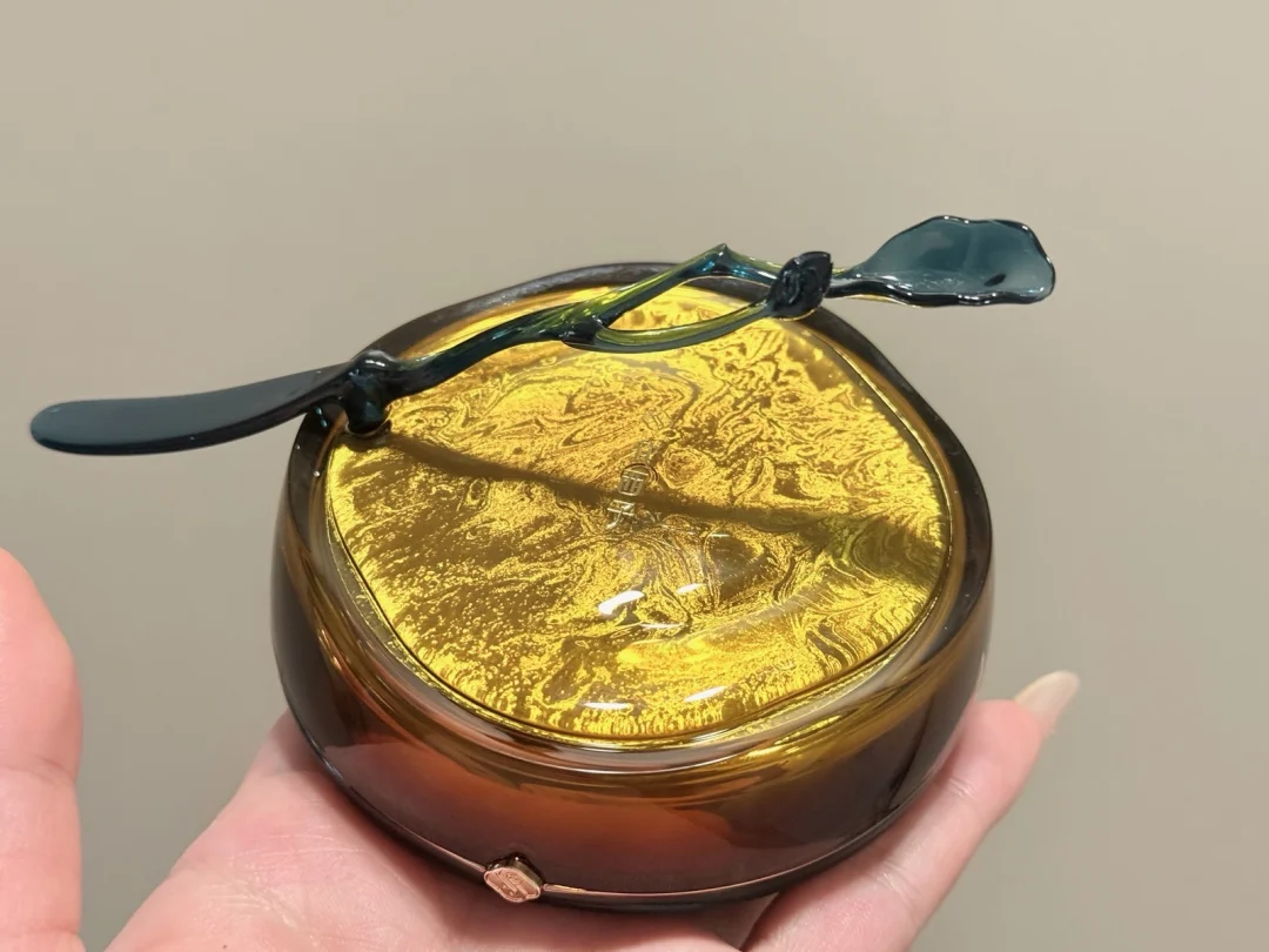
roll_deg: +0.0
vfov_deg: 30.3
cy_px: 476
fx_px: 1760
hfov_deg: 39.7
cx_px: 634
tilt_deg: -12.1
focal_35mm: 48
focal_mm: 6.76
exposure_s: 1/50
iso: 160
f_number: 1.78
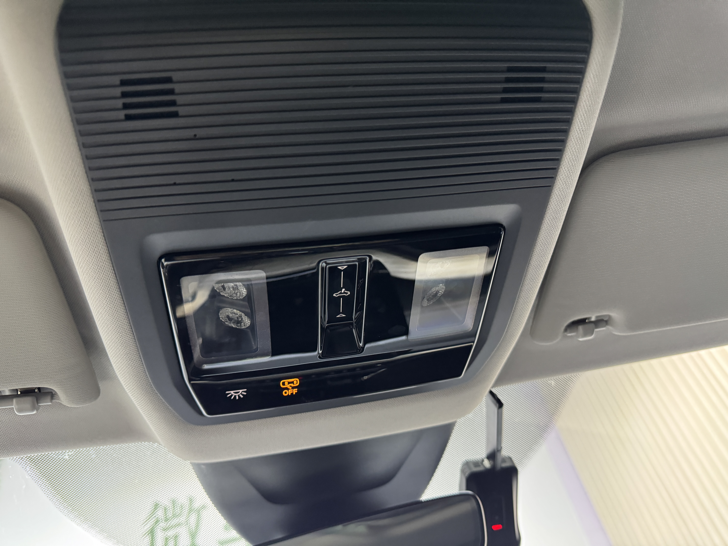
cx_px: 364
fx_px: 505
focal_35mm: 24
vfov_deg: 56.8
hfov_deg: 71.6
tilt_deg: +40.7
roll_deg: +15.6
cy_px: 273
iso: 800
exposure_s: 1/58
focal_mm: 6.76
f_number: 1.78
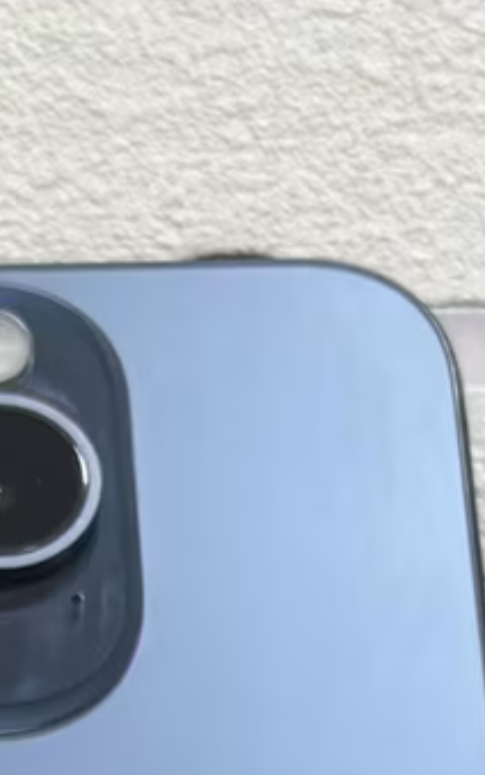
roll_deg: +1.2
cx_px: 167
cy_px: 1102
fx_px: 3805
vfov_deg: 11.2
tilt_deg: +3.0
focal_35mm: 180
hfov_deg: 7.3
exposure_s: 1/50
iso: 50
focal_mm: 6.76
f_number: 1.78
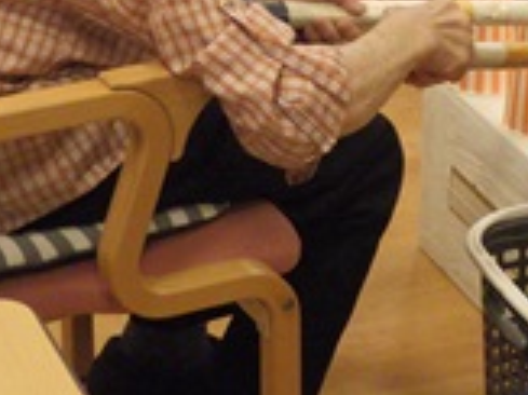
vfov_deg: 9.6
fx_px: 2317
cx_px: 240
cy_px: -74
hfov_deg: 13.0
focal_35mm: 152
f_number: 4.6
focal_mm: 11.1
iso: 800
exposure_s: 1/80
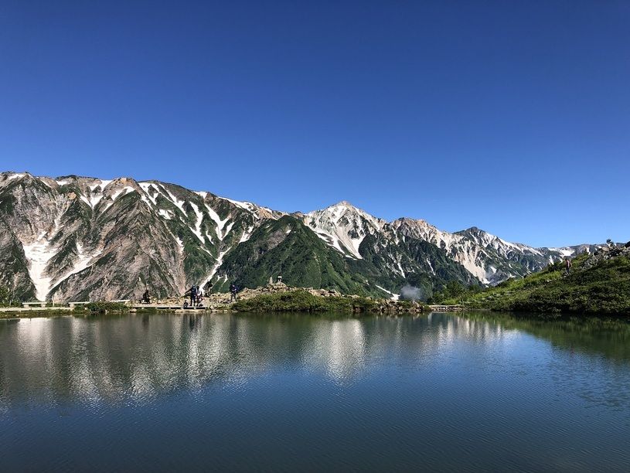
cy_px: 236
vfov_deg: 49.8
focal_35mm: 28
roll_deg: +0.1
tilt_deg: +5.4
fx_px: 510
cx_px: 315
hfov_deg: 63.4
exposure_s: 1/1845
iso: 20
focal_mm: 4
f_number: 1.8
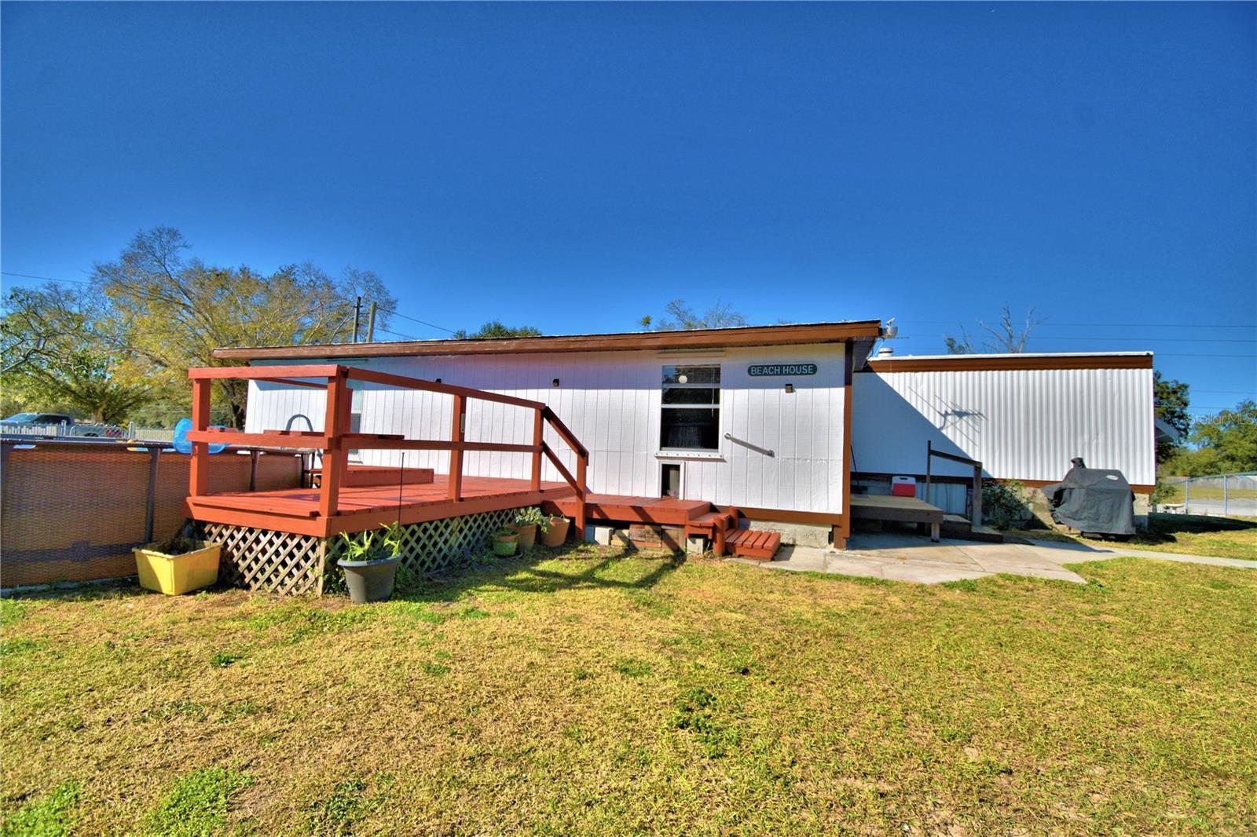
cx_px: 628
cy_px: 418
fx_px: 524
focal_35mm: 15
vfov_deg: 77.3
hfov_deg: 100.4
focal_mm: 10
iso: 100
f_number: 4.5
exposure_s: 1/2000
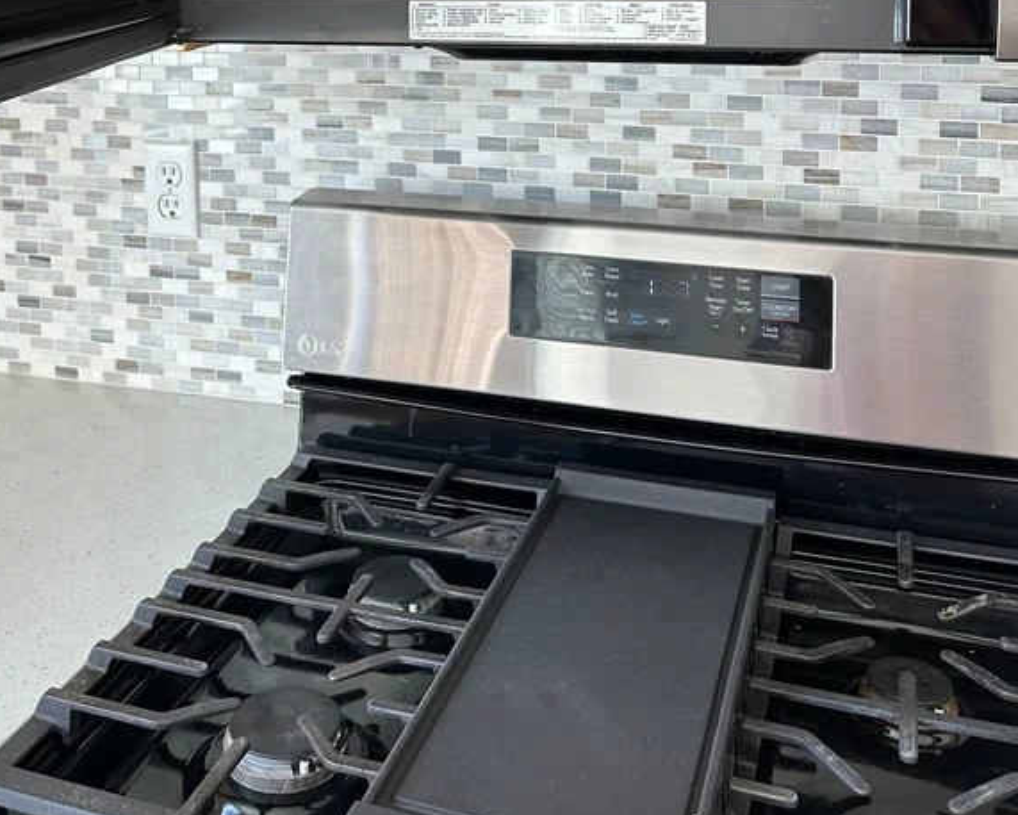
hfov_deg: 43.5
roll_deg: +0.8
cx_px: 390
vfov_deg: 33.3
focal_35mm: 42
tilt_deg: -5.9
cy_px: 37
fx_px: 1266
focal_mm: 6.86
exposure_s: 1/121
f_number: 1.78
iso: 100
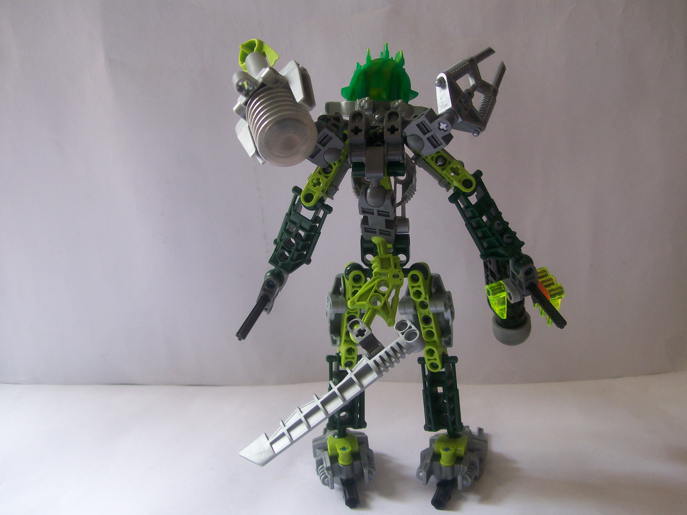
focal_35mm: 36
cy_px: 258
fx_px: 714
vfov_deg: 39.7
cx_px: 344
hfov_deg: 51.4
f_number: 2.7
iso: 80
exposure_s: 1/76.6
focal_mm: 6
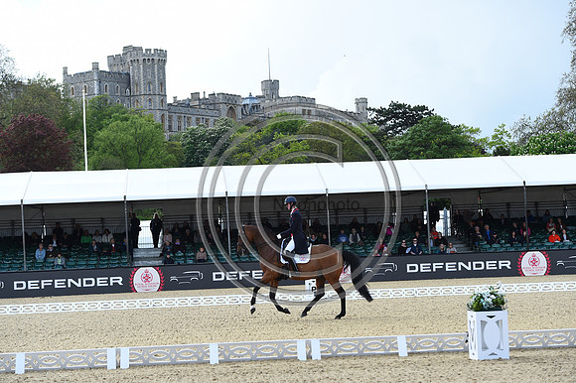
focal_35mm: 86
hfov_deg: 23.7
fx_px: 1375
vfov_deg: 15.9
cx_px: 288
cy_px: 192
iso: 560
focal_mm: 86
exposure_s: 1/1600
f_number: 5
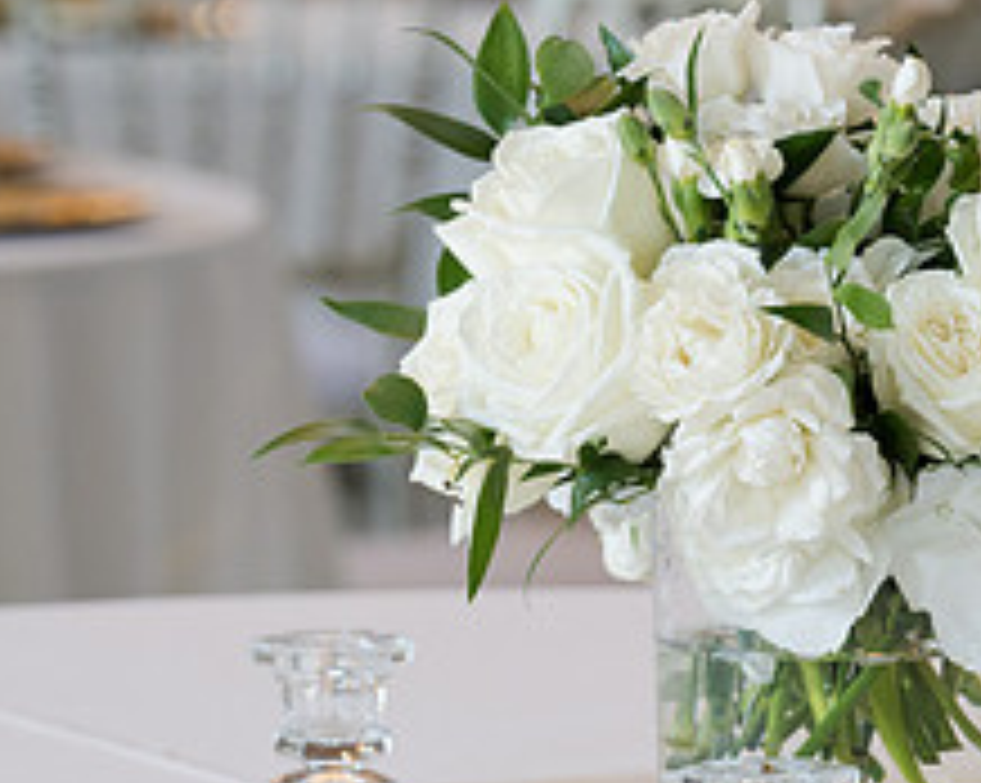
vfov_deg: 5.0
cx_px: 888
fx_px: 8963
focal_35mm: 309
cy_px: 386
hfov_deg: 6.3
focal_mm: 120
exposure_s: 1/100
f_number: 5.6
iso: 800
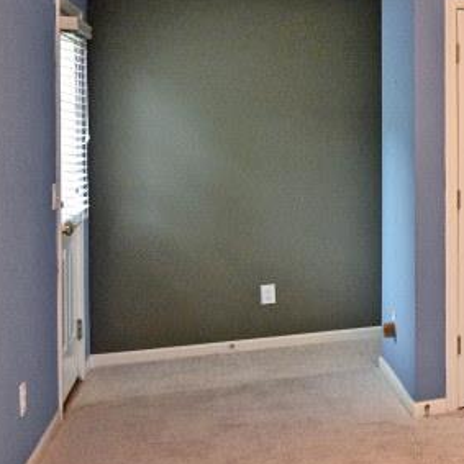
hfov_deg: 20.6
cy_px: 125
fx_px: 955
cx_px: 800
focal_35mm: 63
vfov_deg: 27.0
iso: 1250
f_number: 4
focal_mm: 14
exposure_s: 1/60
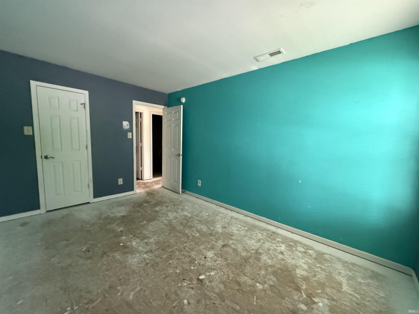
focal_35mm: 14
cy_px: 157
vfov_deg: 85.7
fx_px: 169
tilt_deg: -7.1
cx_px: 210
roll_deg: -3.7
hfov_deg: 102.1
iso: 1000
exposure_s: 1/60
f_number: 2.2
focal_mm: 2.22
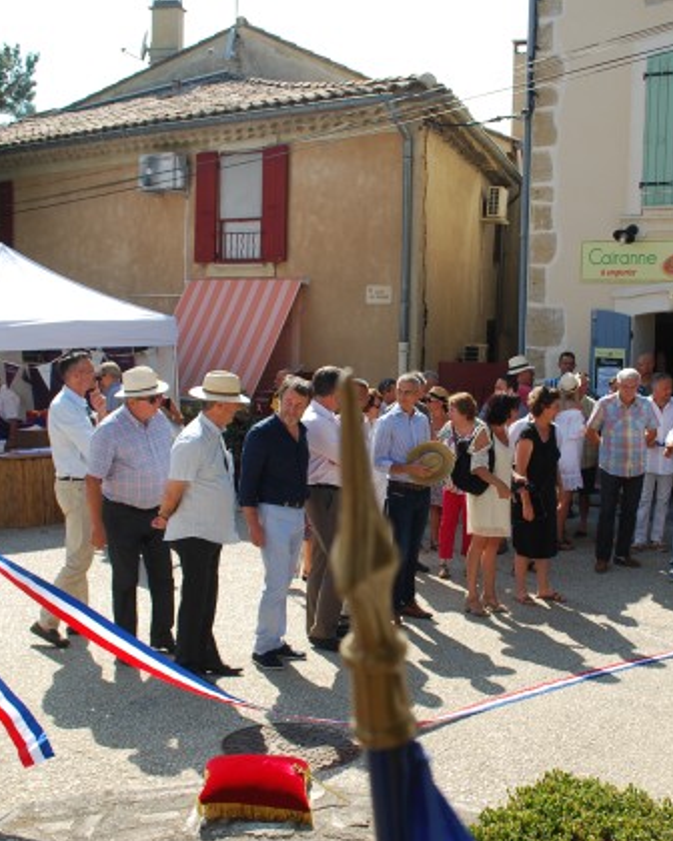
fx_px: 1071
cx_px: 407
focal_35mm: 43
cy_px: 424
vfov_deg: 42.9
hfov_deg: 34.8
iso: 100
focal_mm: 20
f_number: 7.1
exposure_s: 1/200
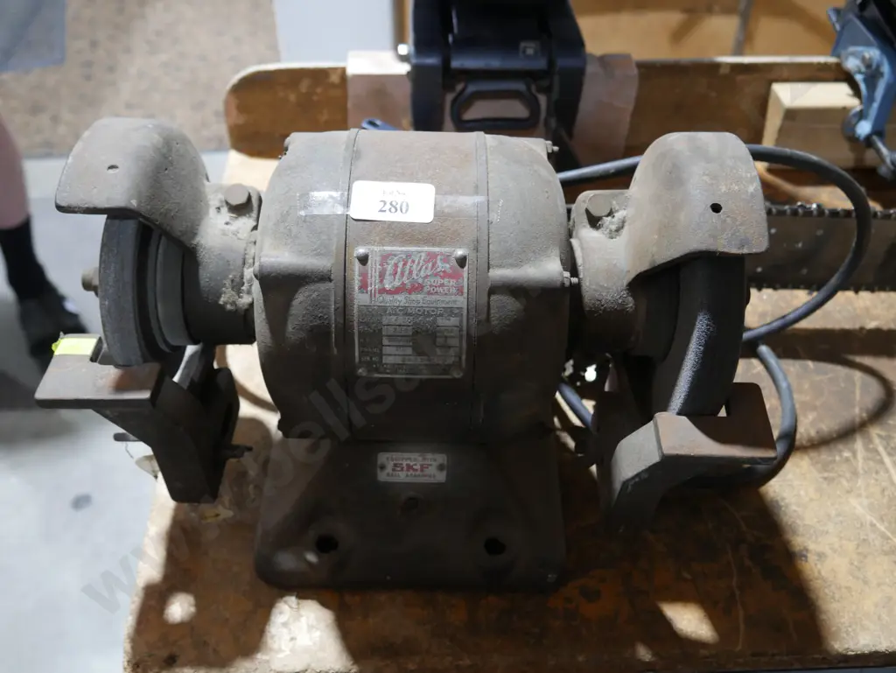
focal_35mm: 34
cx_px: 448
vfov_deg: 41.8
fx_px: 880
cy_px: 336
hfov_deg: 53.9
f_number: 4
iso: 800
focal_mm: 17
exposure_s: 1/60
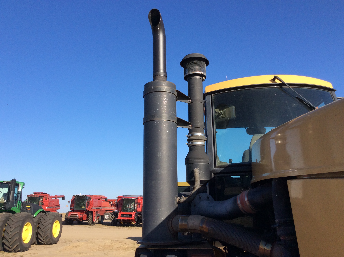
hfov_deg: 56.9
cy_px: 128
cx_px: 172
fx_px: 318
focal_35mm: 32
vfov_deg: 44.1
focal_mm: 3.3
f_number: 2.4
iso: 32
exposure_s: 1/1271
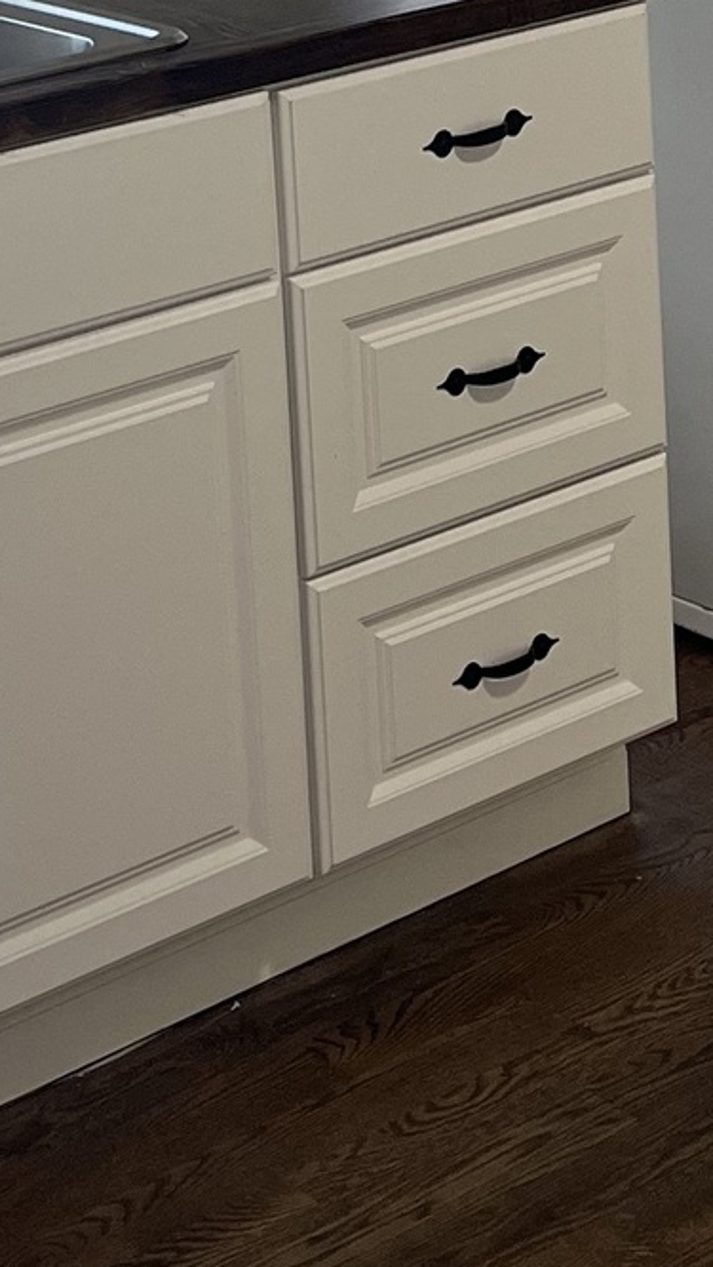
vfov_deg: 19.9
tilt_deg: -6.4
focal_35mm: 98
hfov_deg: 12.1
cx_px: 842
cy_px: -420
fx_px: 3291
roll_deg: +3.0
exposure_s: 1/120
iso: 125
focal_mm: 5.1
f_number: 1.6
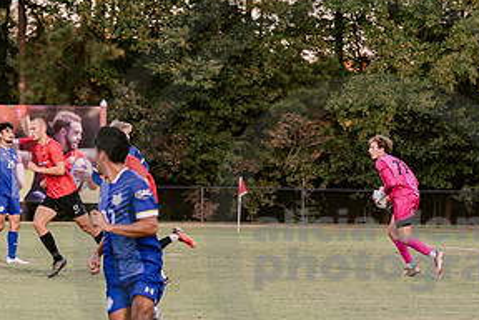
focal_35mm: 181
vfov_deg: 7.6
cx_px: 369
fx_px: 2408
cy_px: 244
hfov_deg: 11.3
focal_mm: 90
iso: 640
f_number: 4
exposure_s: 1/200
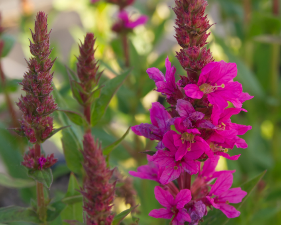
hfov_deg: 14.6
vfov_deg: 11.7
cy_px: 152
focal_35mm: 132
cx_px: 146
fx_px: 1096
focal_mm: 55
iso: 250
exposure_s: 1/100
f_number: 8
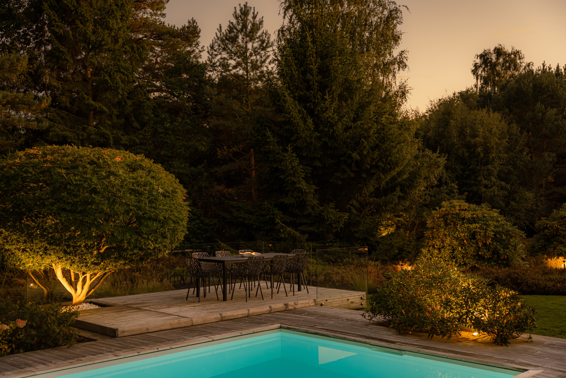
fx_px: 635
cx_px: 283
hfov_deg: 48.0
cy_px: 189
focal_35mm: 40
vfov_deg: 33.1
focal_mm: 40.4
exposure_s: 1/25
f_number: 3.2
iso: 250
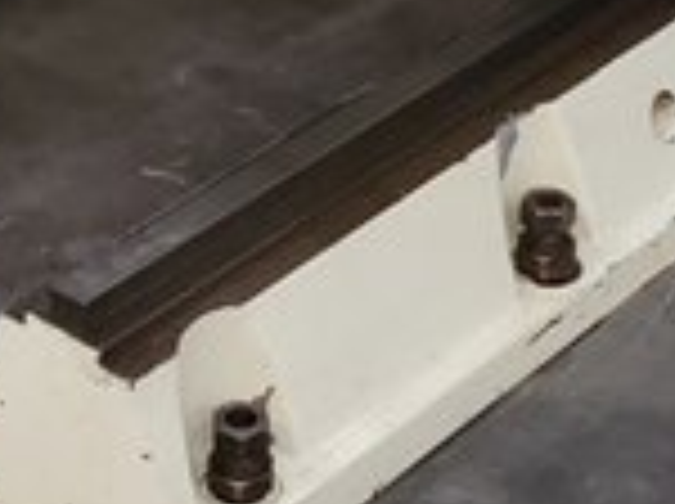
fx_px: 2706
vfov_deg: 10.3
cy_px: -234
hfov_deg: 14.2
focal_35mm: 139
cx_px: 220
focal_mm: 4.3
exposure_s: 1/60
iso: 200
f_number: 2.4
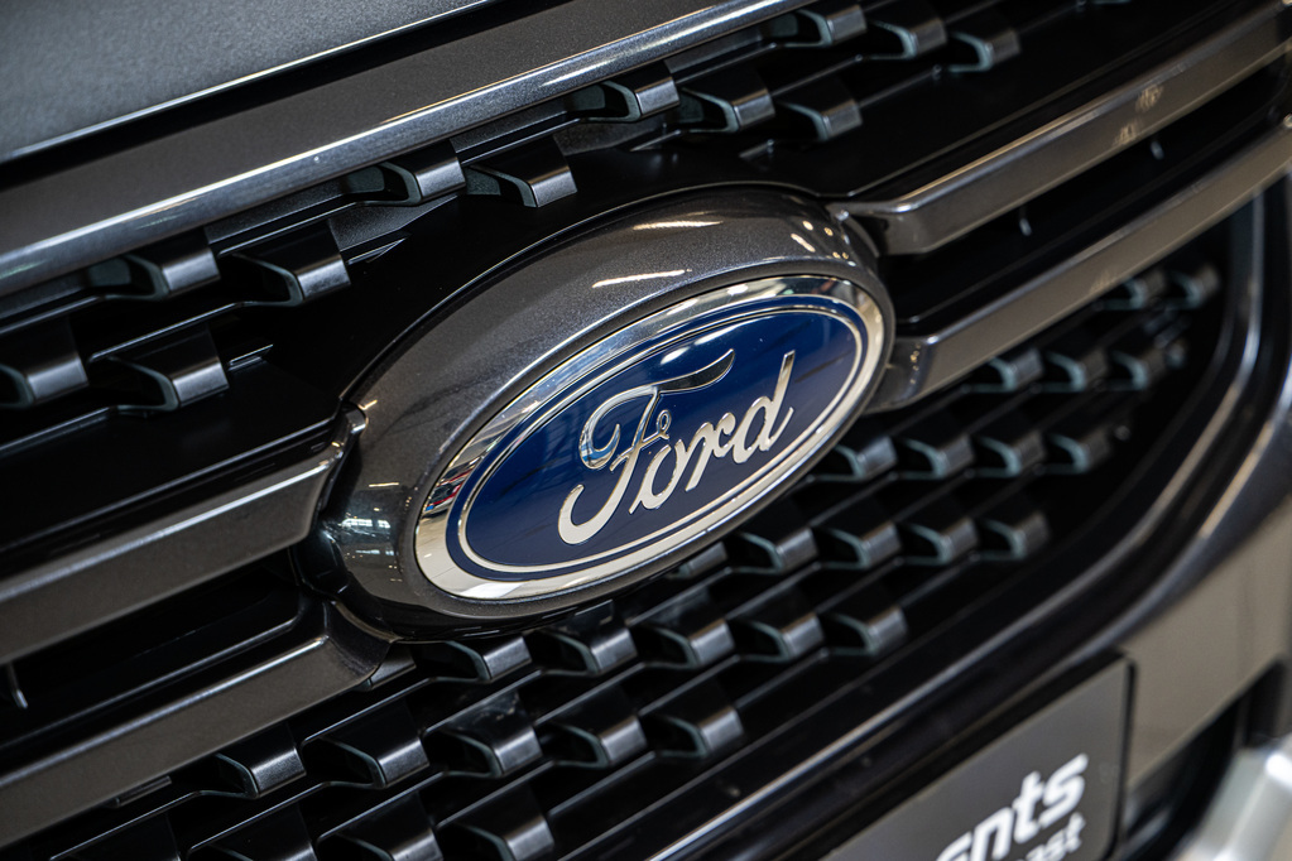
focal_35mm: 75
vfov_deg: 18.2
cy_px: 430
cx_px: 646
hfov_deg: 27.0
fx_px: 2691
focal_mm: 75
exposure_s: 1/125
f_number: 3.5
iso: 640
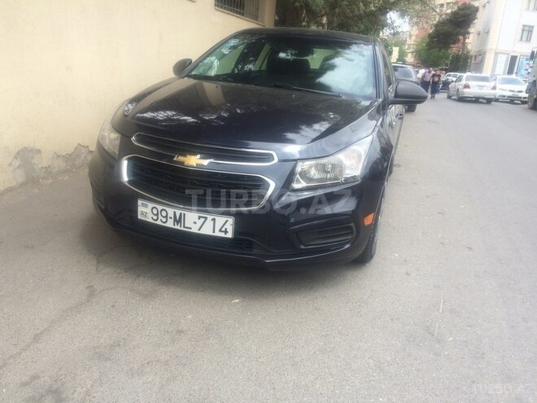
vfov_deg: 48.2
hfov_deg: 61.7
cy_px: 202
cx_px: 268
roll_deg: -5.2
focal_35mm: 29
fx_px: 450
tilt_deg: -17.6
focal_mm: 4.15
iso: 32
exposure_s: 1/789
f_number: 2.2
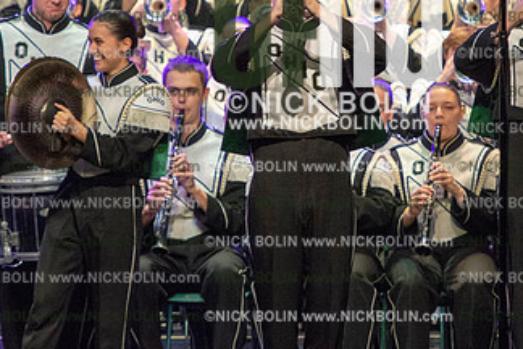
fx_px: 7016
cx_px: 328
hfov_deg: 4.3
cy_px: 53
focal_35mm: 483
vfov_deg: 2.8
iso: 8000
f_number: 5.6
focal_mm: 270
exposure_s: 1/400
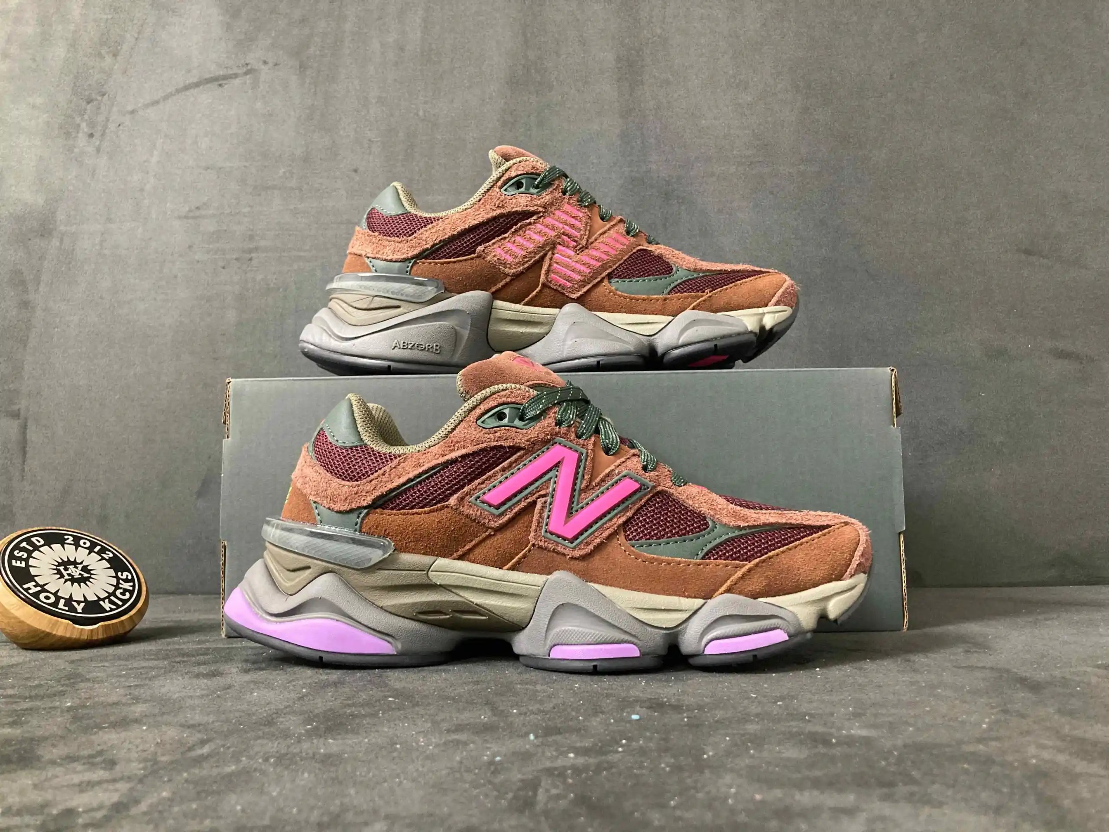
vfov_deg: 49.7
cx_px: 554
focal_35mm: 28
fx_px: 897
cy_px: 416
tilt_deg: +7.4
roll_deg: -0.1
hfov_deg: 63.4
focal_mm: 3.99
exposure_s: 1/49
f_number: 1.8
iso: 320
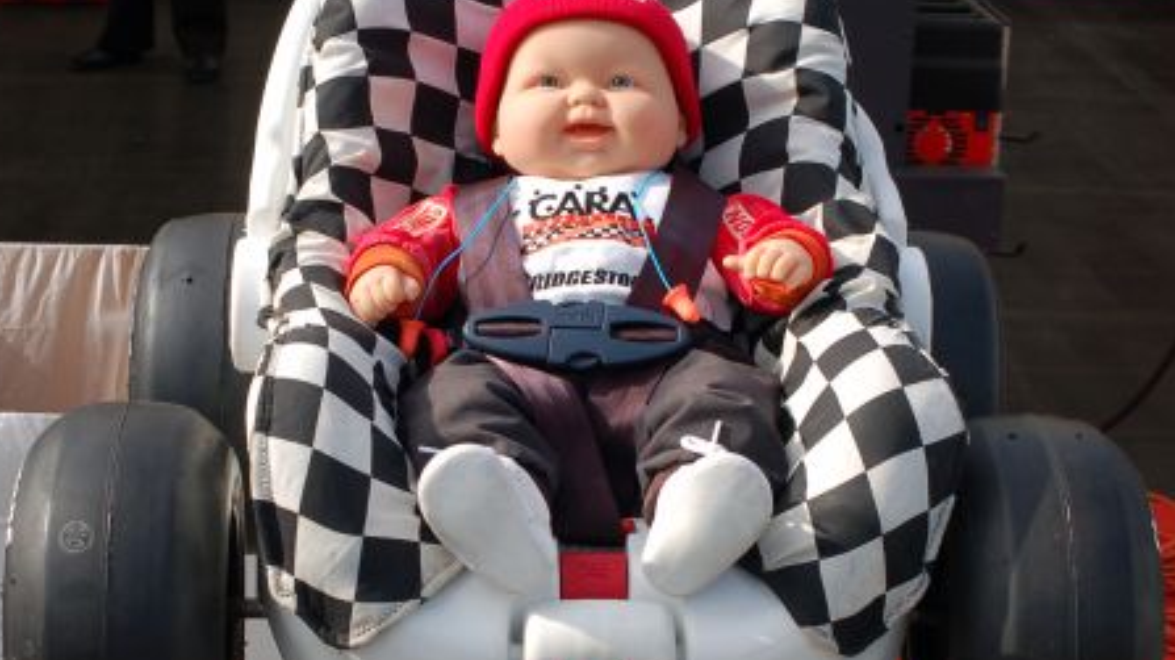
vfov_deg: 16.4
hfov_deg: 28.7
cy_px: 380
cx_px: 581
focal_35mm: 74
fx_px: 2295
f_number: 9
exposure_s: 1/320
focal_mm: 35
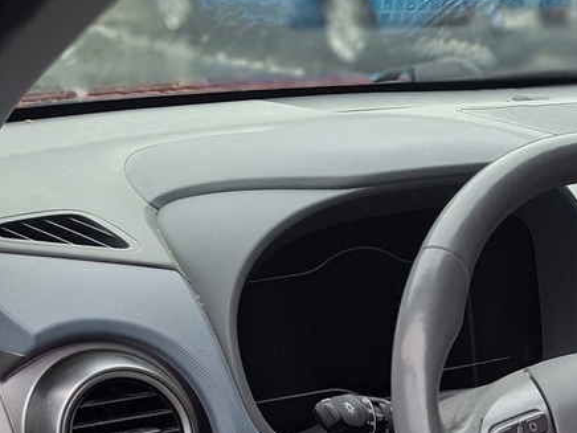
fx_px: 1267
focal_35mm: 76
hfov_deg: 24.4
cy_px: 690
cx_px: 592
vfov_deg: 17.1
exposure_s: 1/100
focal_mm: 5.54
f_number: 1.8
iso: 125
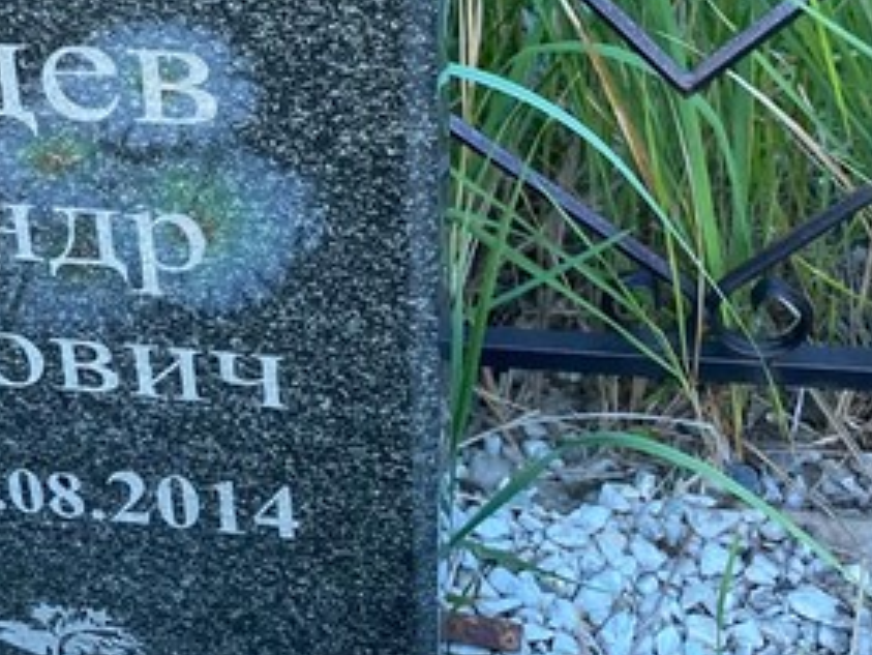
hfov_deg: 25.4
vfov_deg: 18.7
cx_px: 65
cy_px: -155
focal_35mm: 74
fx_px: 1865
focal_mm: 4.25
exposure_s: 1/122
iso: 100
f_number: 1.8
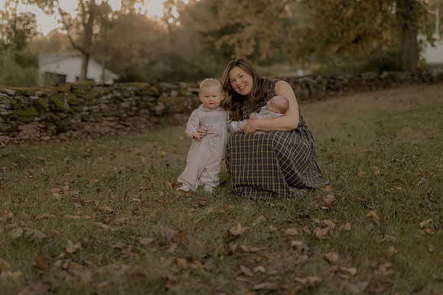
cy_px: 148
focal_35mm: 50
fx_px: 615
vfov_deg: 27.0
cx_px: 222
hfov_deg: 39.6
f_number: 1.8
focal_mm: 50
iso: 160
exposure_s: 1/500
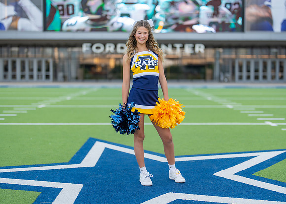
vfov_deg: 25.6
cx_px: 152
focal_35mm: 55
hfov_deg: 35.4
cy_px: 102
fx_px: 448
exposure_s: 1/500
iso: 100
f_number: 1.2
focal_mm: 50
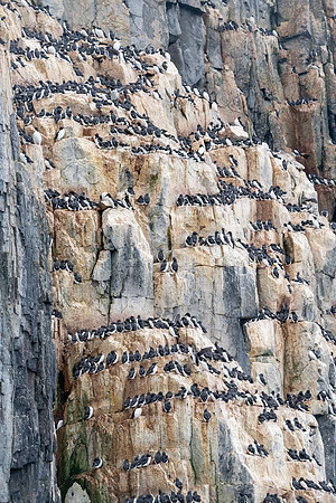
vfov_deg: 8.2
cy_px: 252
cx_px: 168
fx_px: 3500
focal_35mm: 250
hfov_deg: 5.5
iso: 1600
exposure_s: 1/500
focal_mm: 250
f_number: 8
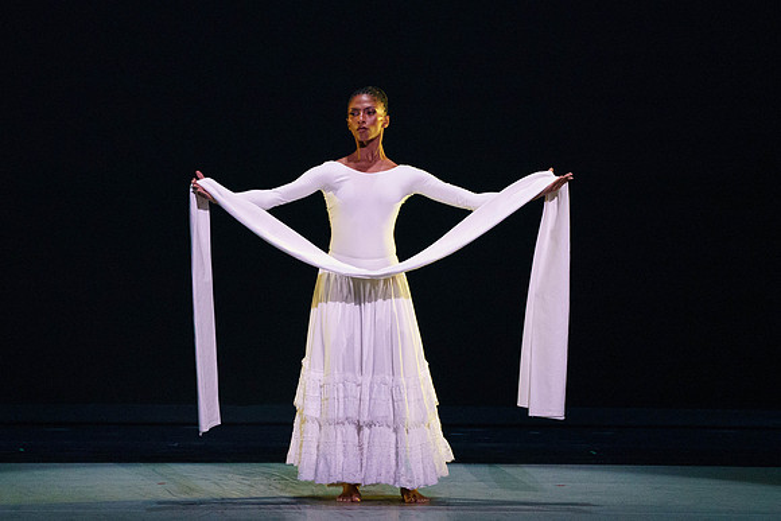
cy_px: 212
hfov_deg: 4.6
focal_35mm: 451
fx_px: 9794
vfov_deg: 3.0
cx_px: 377
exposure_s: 1/400
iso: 8000
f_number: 6.3
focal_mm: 352
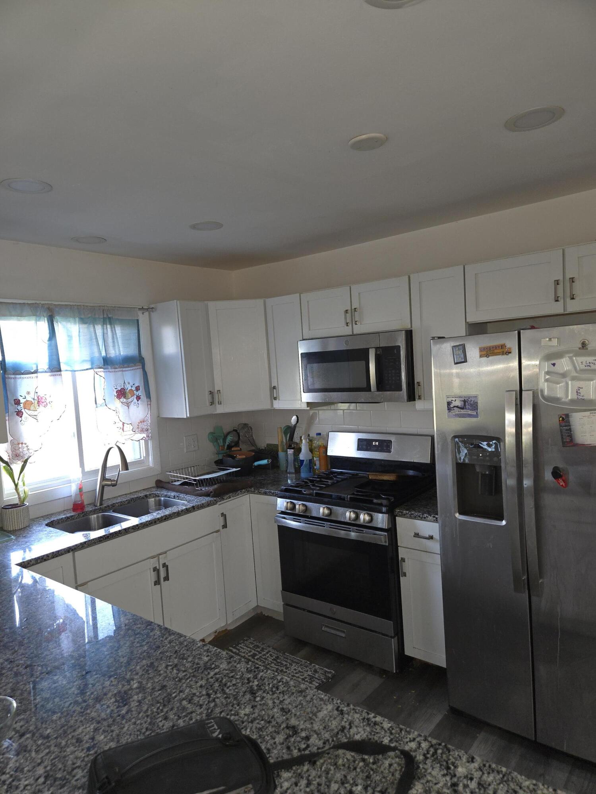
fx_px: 528
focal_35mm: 23
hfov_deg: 58.9
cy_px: 397
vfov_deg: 73.9
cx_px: 298
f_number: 1.8
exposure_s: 1/24
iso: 100
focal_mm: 5.4
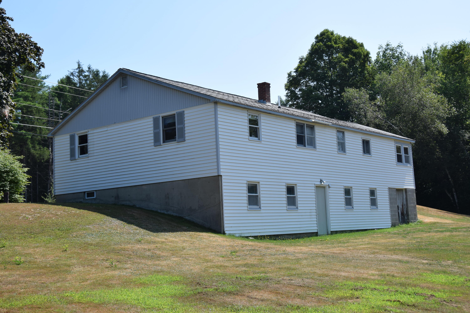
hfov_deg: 42.3
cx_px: 235
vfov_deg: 28.9
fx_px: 607
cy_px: 156
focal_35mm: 46
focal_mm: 31
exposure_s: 1/400
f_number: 10
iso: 200
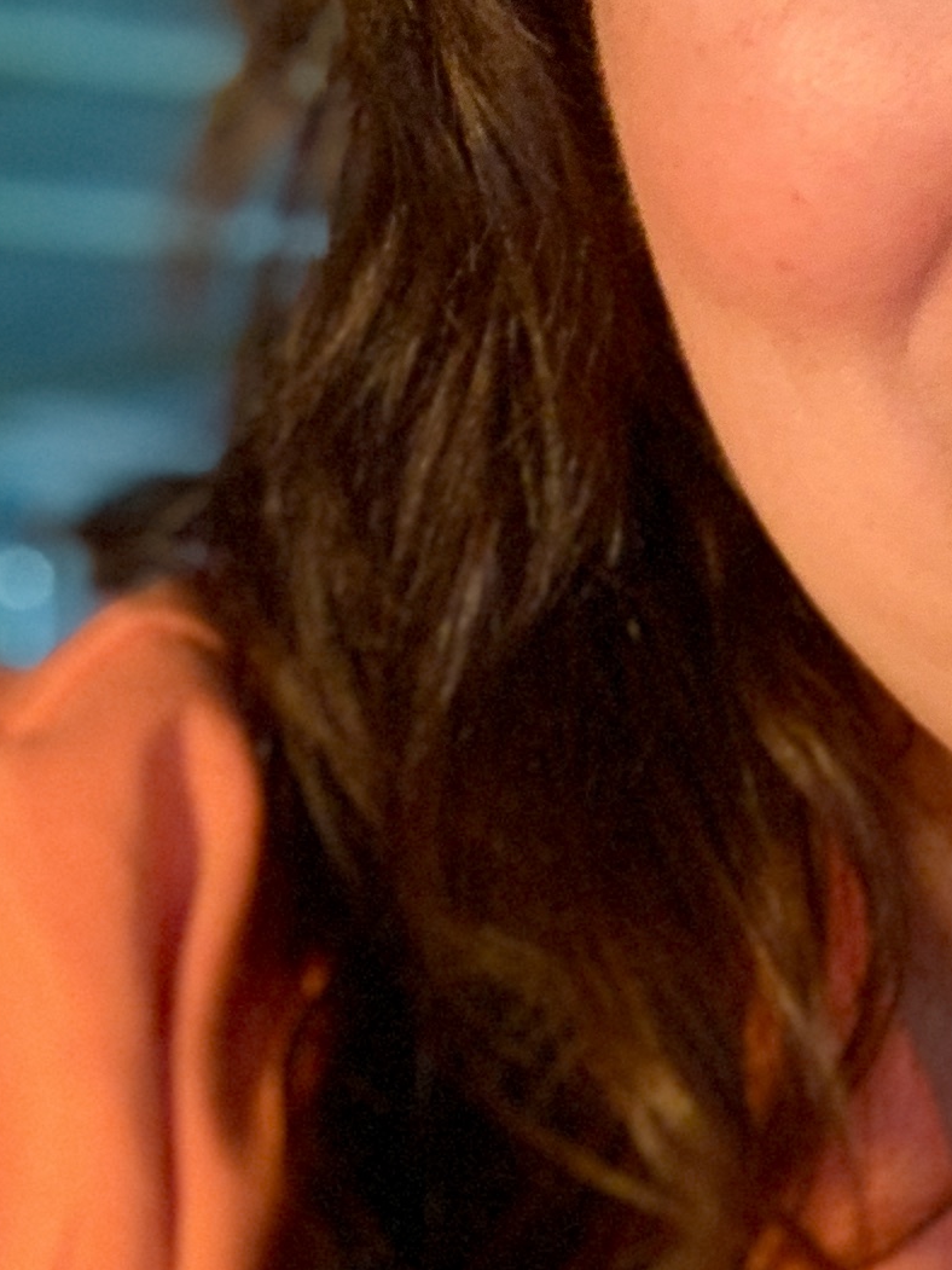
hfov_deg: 14.9
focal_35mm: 94
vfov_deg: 20.7
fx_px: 3448
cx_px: 1306
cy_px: 276
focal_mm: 2.87
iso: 200
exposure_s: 1/60
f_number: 2.2
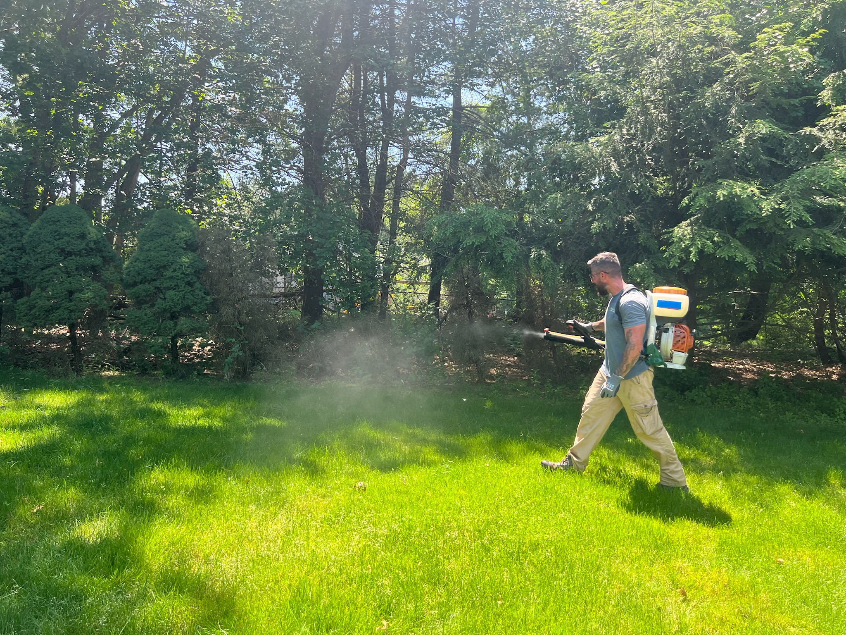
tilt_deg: -4.6
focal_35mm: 26
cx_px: 423
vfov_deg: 53.1
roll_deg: +0.0
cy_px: 318
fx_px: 635
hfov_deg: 67.3
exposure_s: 1/674
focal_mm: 5.7
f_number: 1.5
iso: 50
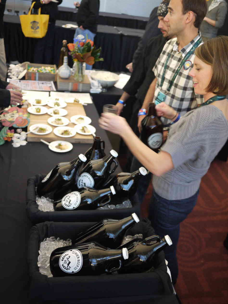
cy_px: 152
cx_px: 114
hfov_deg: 36.0
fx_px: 351
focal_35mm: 40
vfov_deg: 46.8
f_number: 1.7
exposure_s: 1/30
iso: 320
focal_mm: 20
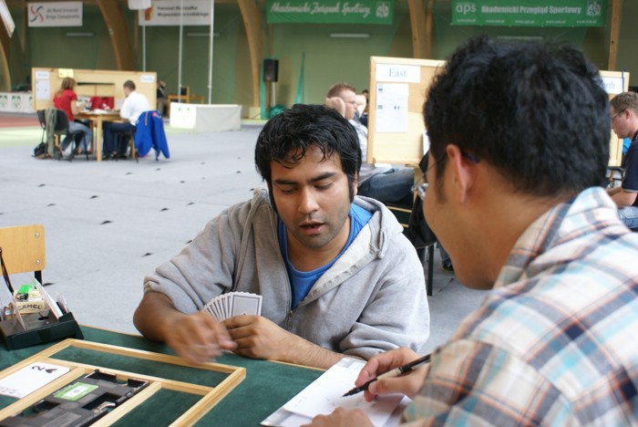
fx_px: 745
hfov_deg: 46.4
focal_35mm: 42
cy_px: 214
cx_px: 319
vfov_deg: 32.0
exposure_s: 1/40
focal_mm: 28
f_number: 4.5
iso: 160
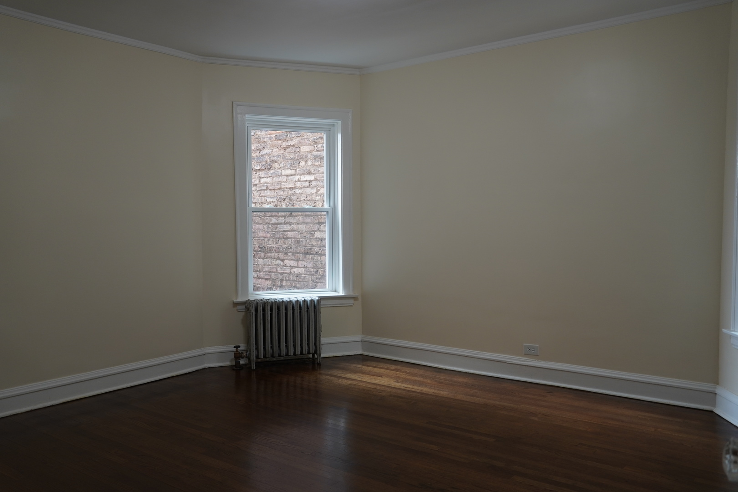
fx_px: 615
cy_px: 246
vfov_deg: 43.6
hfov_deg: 61.9
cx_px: 369
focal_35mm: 30
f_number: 4
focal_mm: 20
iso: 250
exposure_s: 1/30
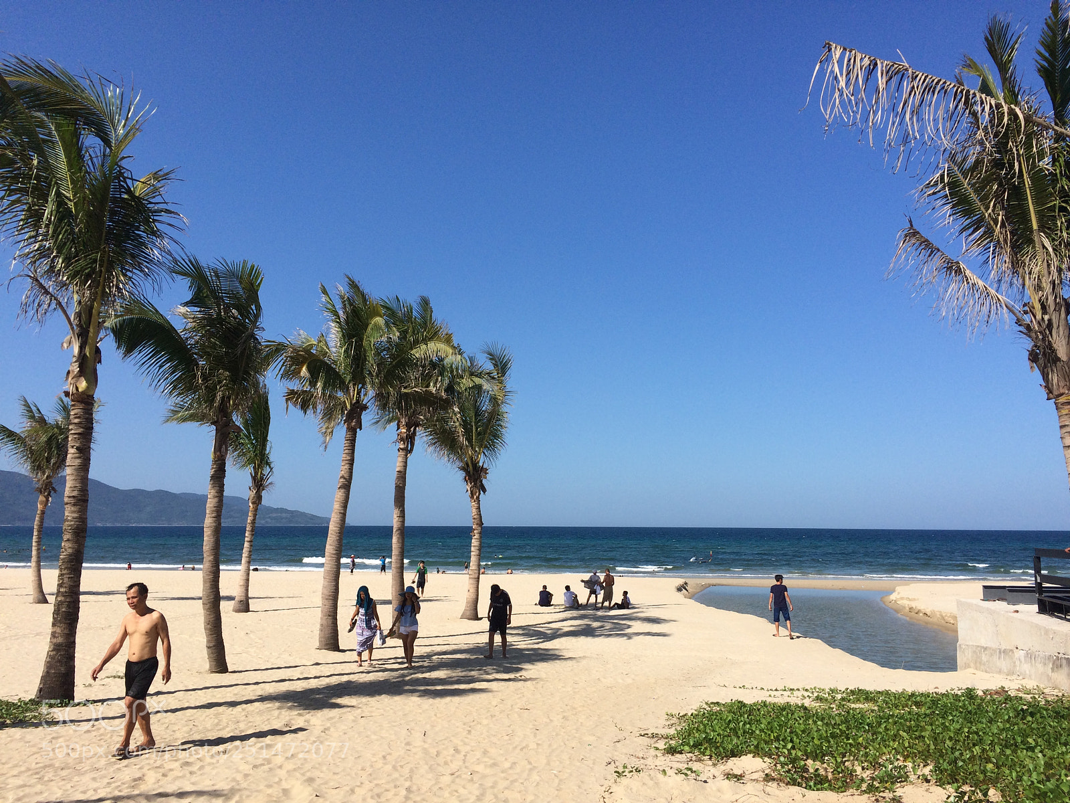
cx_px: 535
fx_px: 896
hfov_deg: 61.7
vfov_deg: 48.2
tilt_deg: +8.5
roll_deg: +0.1
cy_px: 402
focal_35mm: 29
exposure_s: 1/2933
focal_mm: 4.15
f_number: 2.2
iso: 32
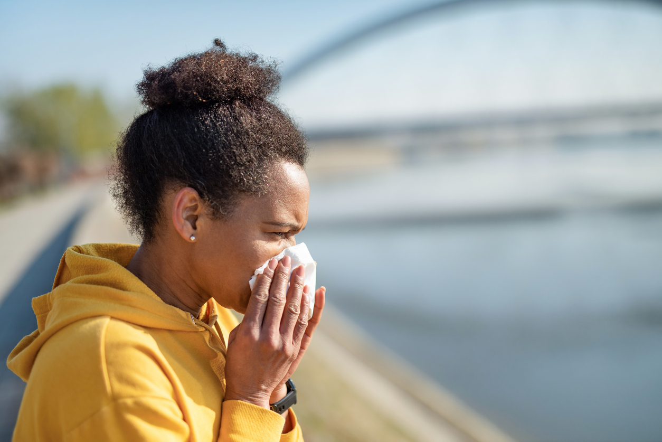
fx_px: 920
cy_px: 221
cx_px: 331
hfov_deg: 39.6
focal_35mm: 50
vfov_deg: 27.0
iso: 100
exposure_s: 1/8000
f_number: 1.4
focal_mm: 50
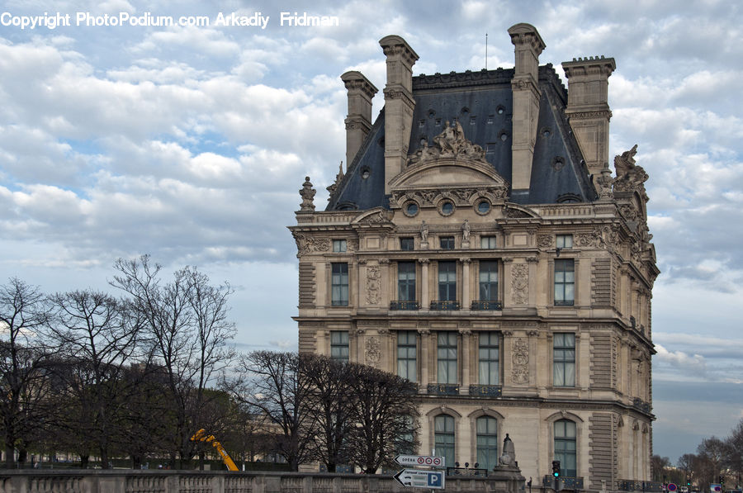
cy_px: 246
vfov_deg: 25.7
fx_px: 1082
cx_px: 372
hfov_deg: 37.9
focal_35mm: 52
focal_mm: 35
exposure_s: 1/640
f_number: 8
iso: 250
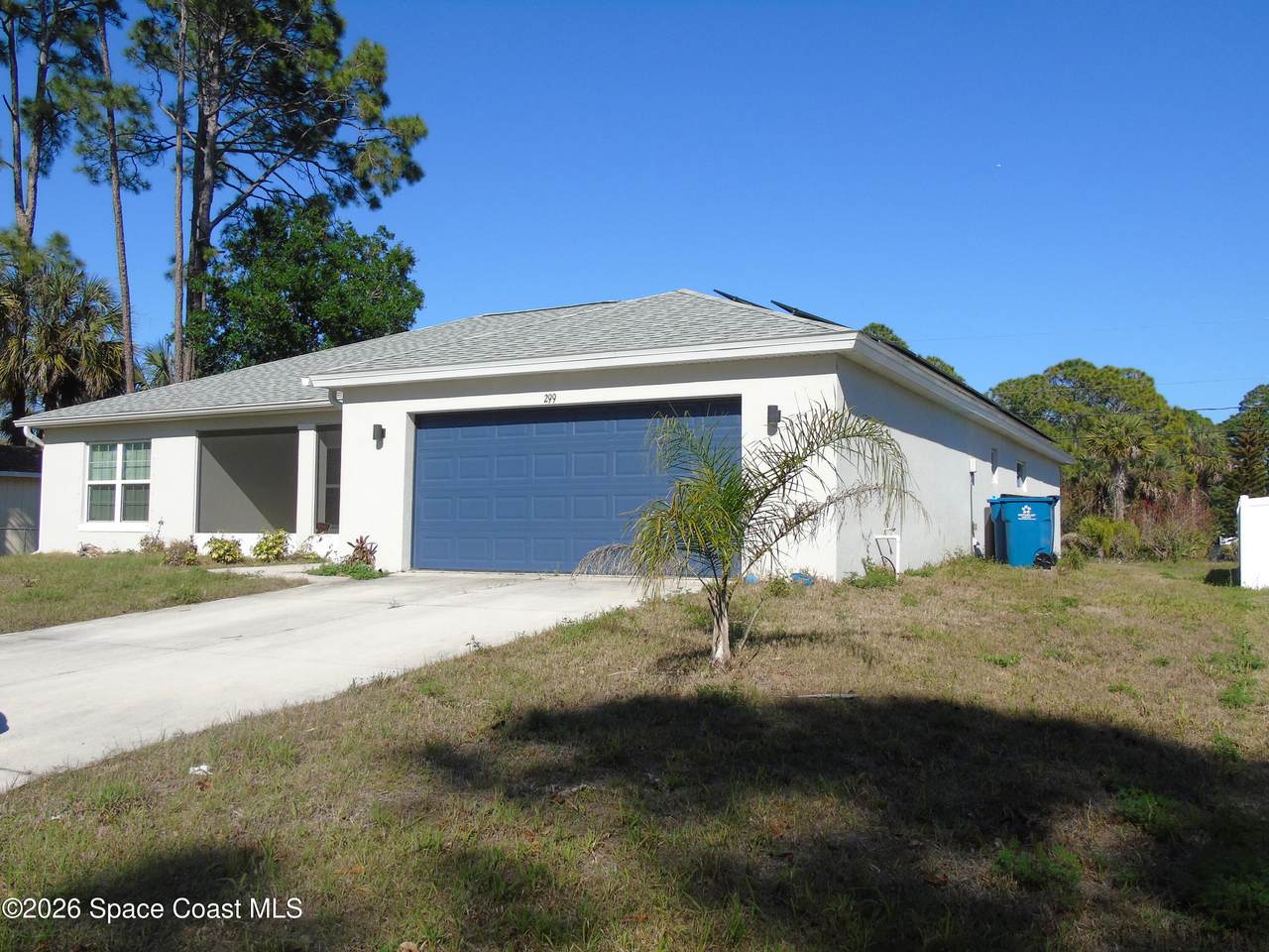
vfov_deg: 48.2
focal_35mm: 29
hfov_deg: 61.7
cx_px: 634
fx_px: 1063
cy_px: 476
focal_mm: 5.2
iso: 80
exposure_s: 1/1000
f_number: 3.6
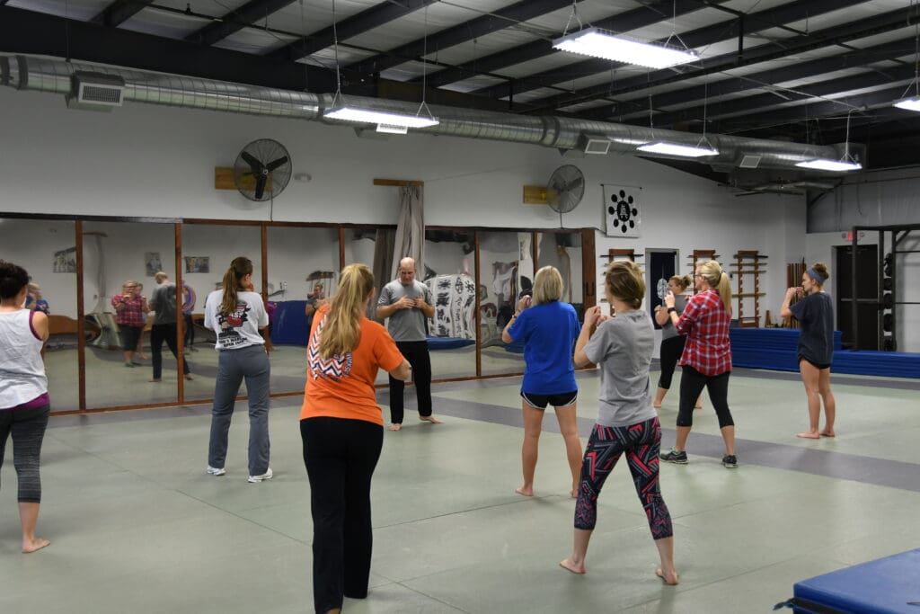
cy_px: 307
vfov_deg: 34.2
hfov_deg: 49.5
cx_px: 460
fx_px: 997
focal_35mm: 39
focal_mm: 26
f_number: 3.8
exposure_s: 1/125
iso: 800
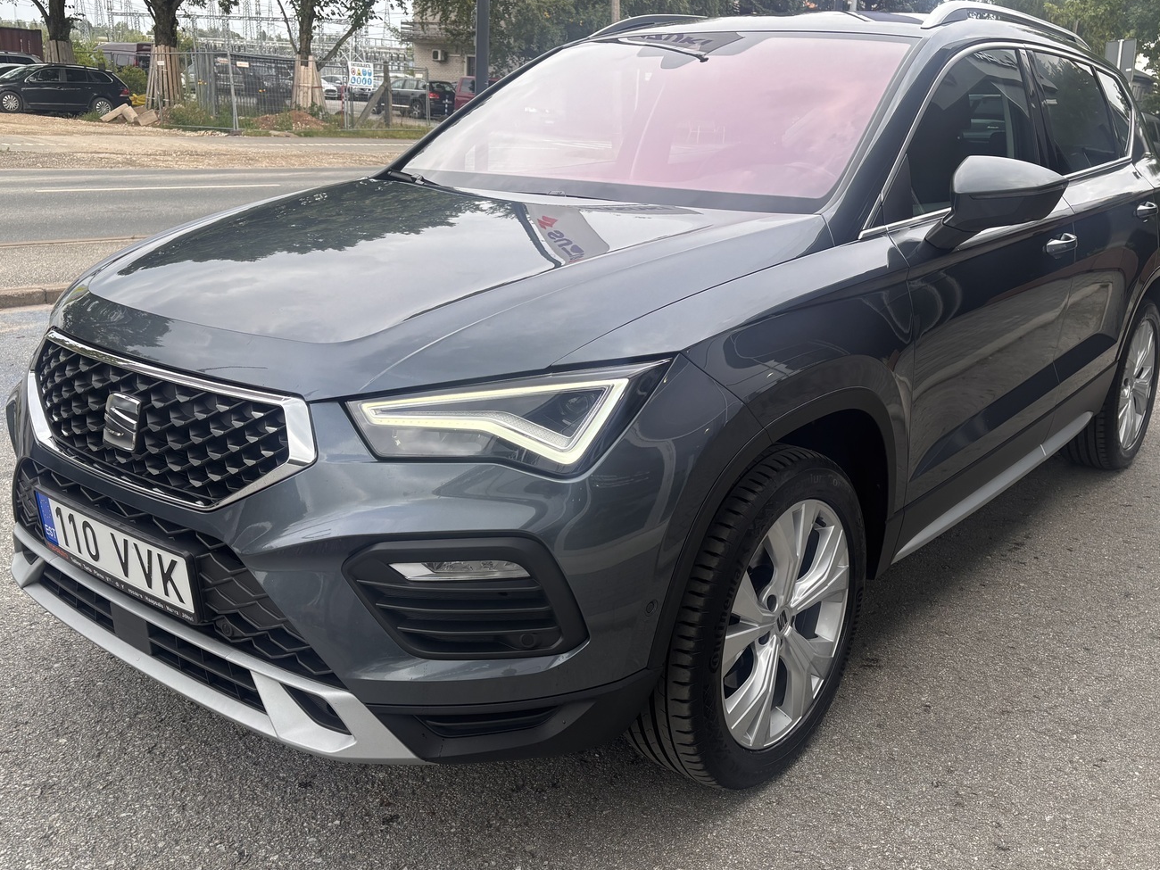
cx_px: 641
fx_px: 1072
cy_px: 422
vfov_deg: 44.2
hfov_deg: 56.7
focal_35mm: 32
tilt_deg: -16.3
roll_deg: -2.8
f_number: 1.6
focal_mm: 5.96
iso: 50
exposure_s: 1/961
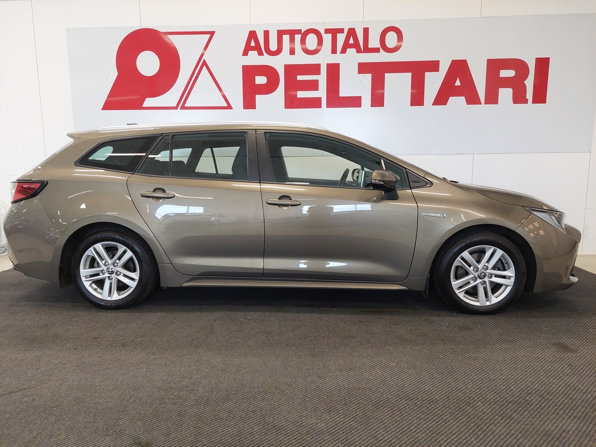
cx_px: 298
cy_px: 224
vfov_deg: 54.9
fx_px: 430
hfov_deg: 69.4
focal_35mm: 25
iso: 250
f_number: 1.8
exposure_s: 1/50
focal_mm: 5.23
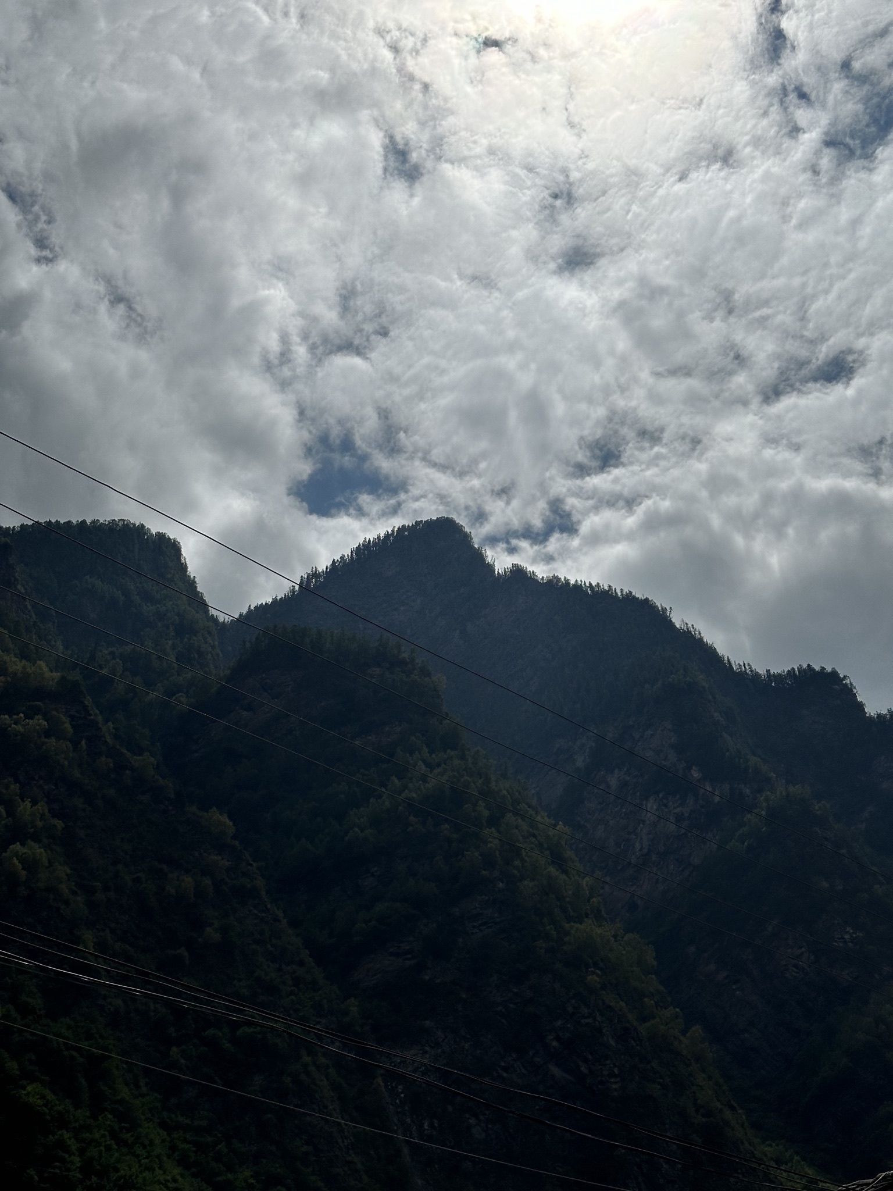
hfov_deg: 30.3
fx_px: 1651
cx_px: 446
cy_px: 596
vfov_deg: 39.7
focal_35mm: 48
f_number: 1.78
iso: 50
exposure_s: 1/29412
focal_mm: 6.86
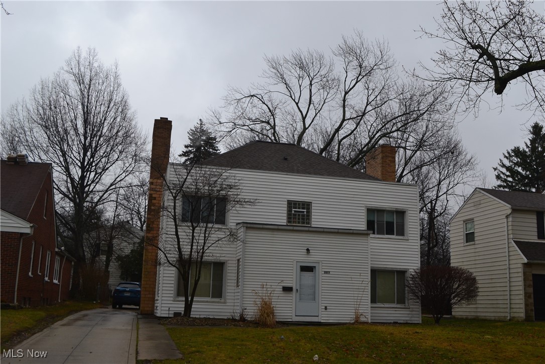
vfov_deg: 36.9
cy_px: 182
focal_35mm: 36
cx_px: 272
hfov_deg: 53.1
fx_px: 545
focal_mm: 24
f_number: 10
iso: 400
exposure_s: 1/200
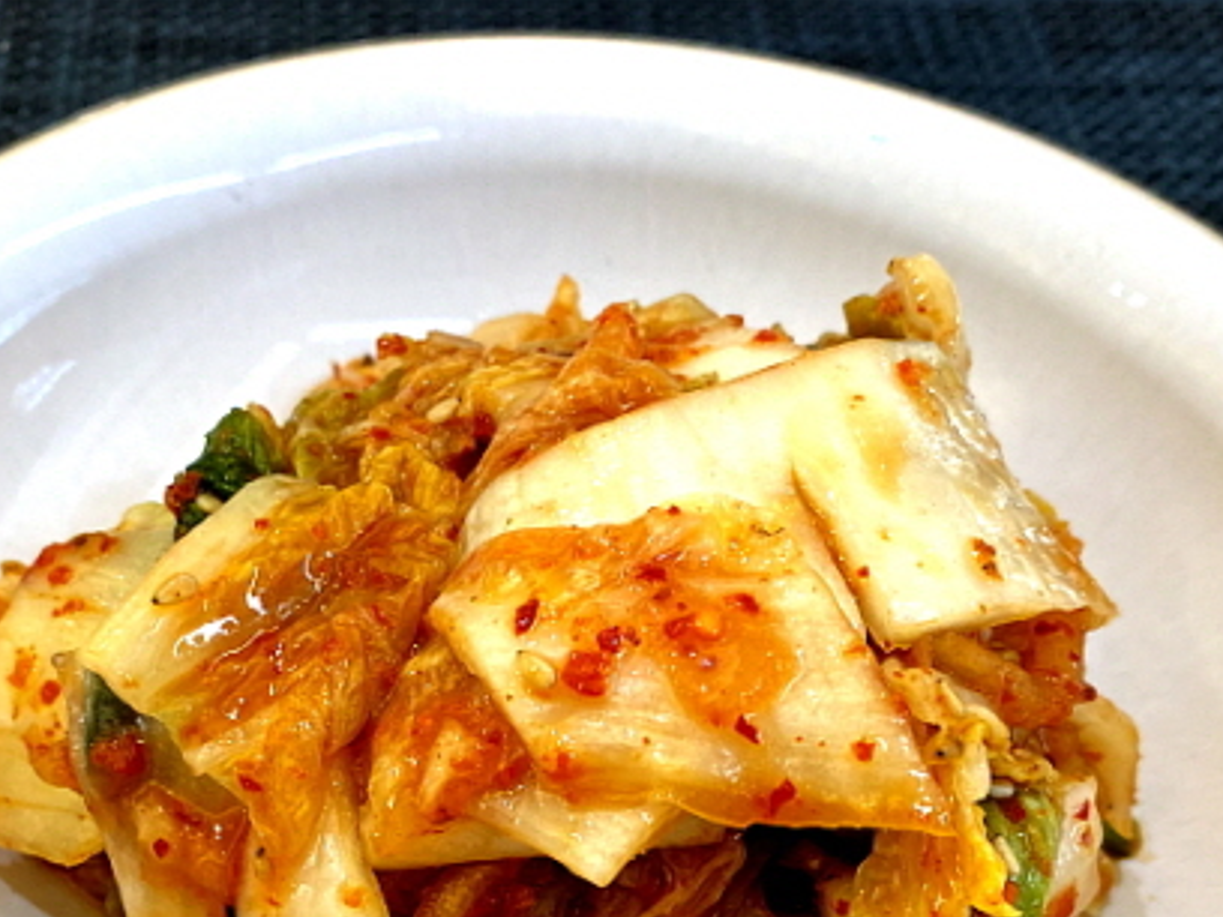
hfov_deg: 38.1
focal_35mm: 50
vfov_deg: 27.7
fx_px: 1767
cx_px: 510
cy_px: 872
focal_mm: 4.25
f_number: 1.8
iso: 64
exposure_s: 1/60
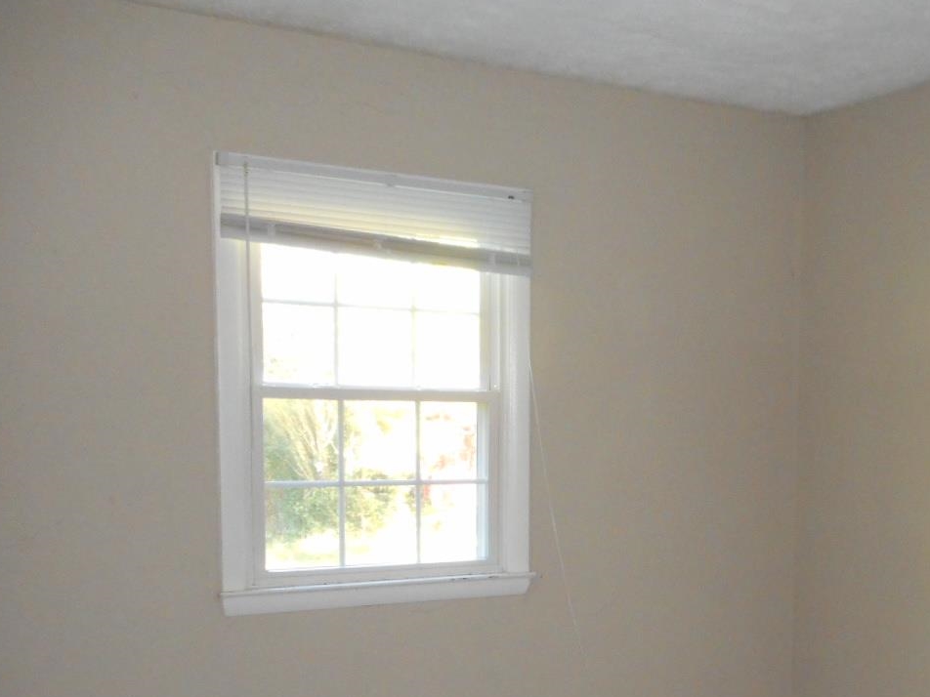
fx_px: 1128
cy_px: 515
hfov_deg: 43.3
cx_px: 705
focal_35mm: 42
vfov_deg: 33.7
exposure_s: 1/25
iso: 560
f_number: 3.7
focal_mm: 4.5
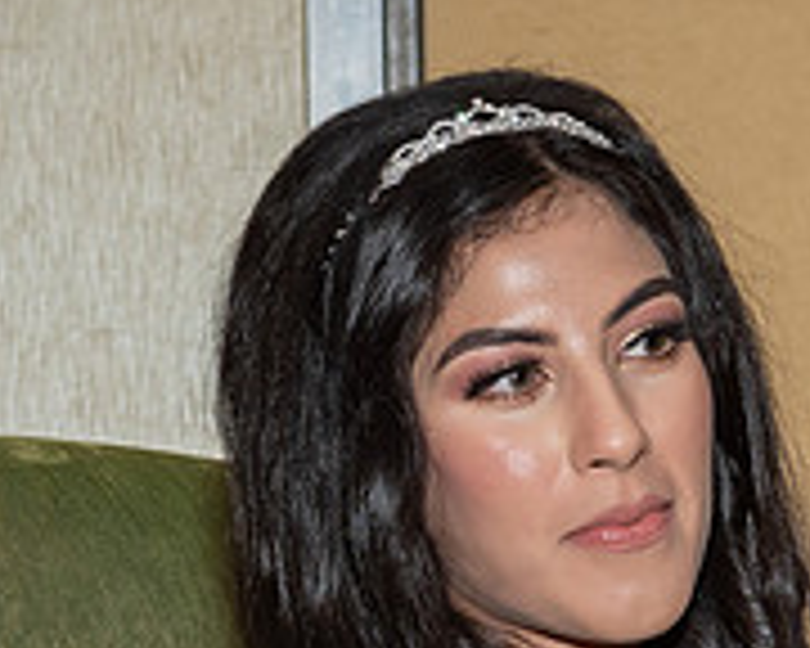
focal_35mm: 247
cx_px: 573
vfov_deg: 6.2
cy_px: 914
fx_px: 5921
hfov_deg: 7.8
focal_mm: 44
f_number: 7.1
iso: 500
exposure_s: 1/250
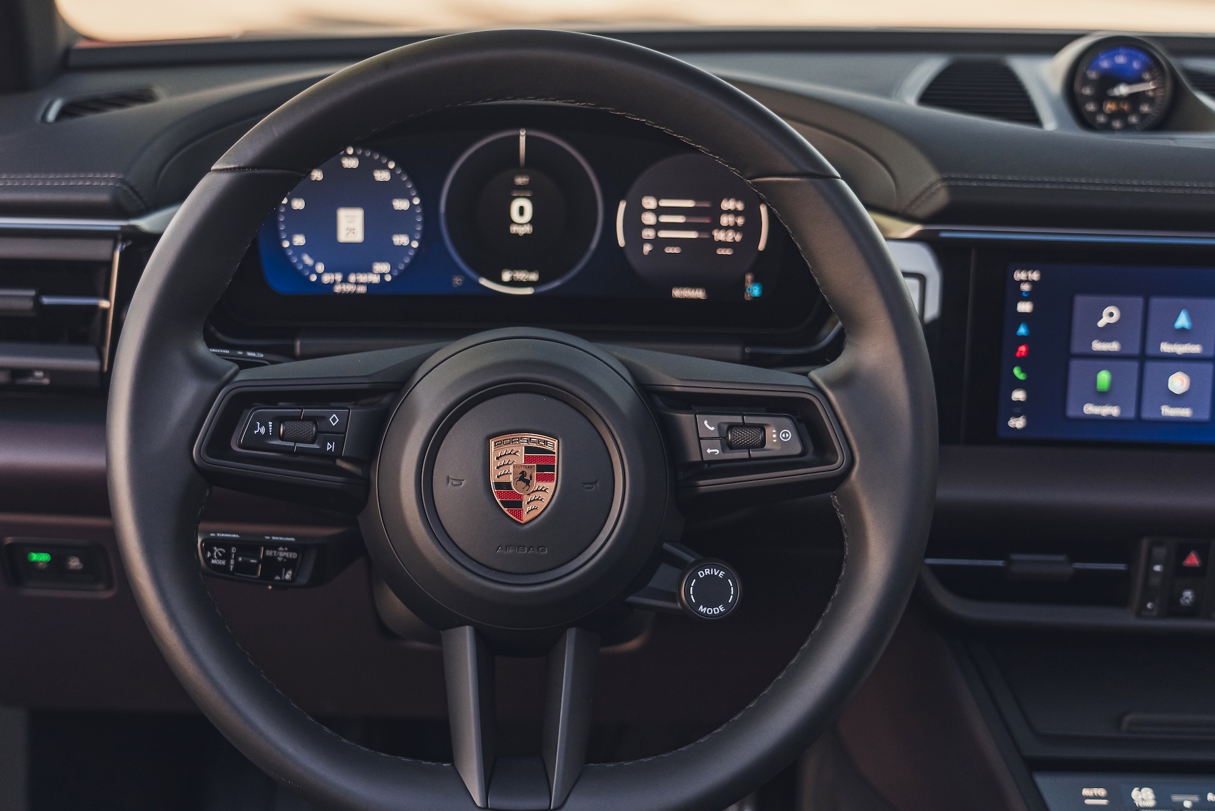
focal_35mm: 55
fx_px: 1856
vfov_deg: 24.6
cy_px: 451
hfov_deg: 36.2
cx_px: 529
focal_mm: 44
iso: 800
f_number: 4
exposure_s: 1/200
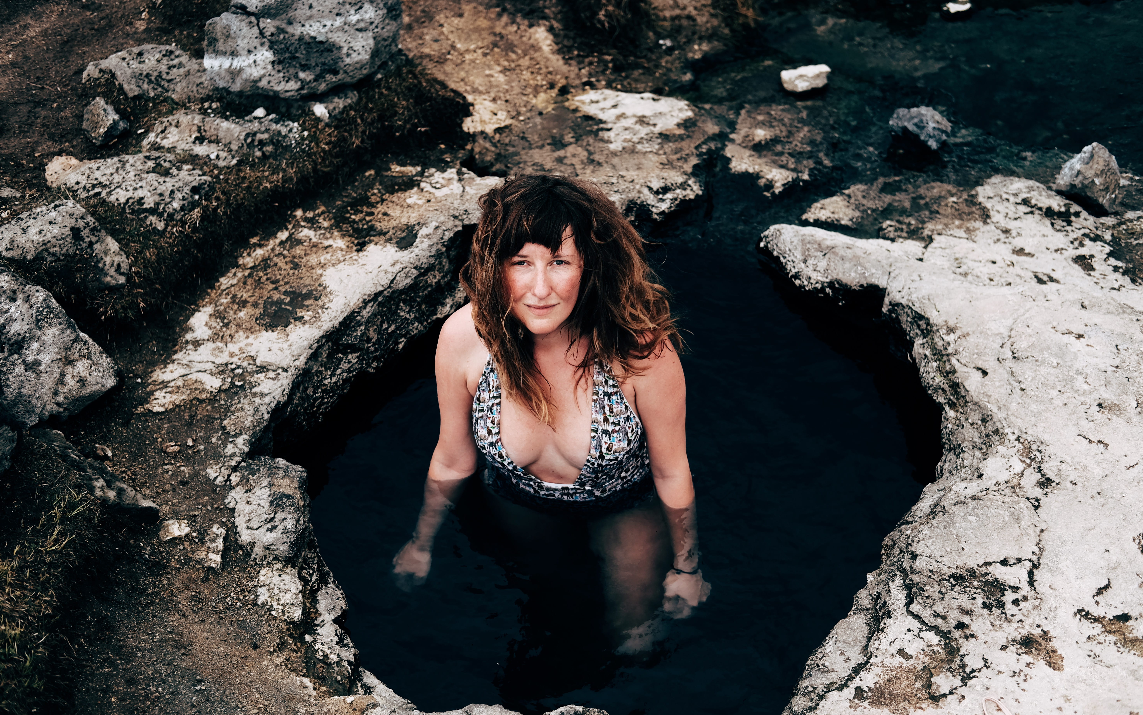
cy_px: 377
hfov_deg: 36.9
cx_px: 562
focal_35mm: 55
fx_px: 1713
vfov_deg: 23.5
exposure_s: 1/1250
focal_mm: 35
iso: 200
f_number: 2.5
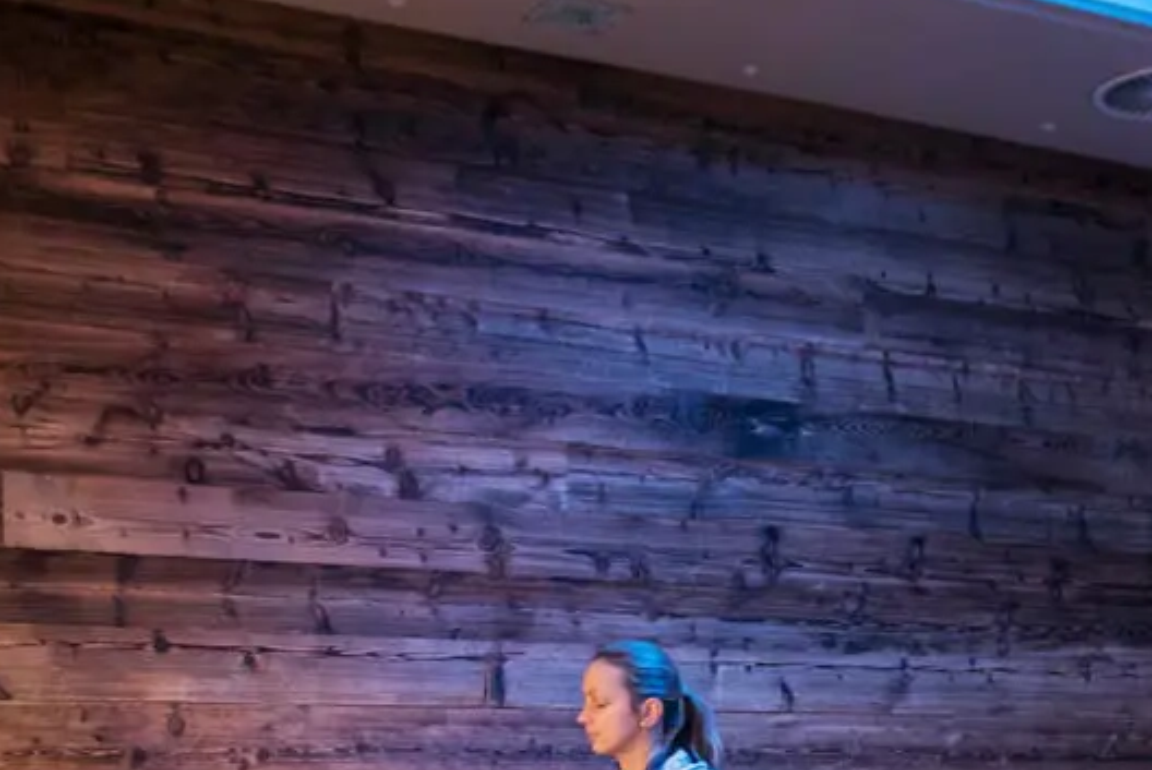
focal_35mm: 62
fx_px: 1986
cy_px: 795
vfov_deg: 21.1
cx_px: 764
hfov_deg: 32.1
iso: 800
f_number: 6.3
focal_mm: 26
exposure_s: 1/2.5
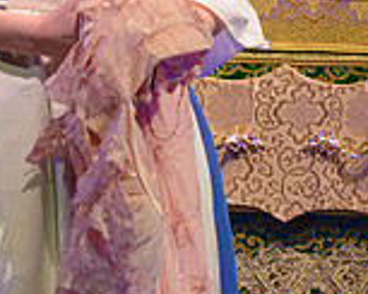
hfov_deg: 3.3
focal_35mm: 587
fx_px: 6385
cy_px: -74
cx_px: 392
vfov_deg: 2.6
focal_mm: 165
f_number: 4
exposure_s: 1/200
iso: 1000
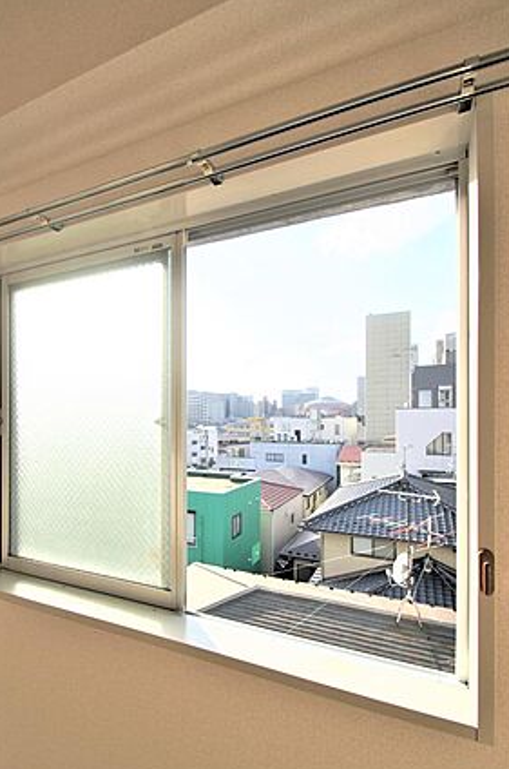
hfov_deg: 70.0
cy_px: 417
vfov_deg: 93.2
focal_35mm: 17
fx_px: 362
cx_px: 224
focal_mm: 10
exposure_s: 1/200
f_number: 7.1
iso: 100
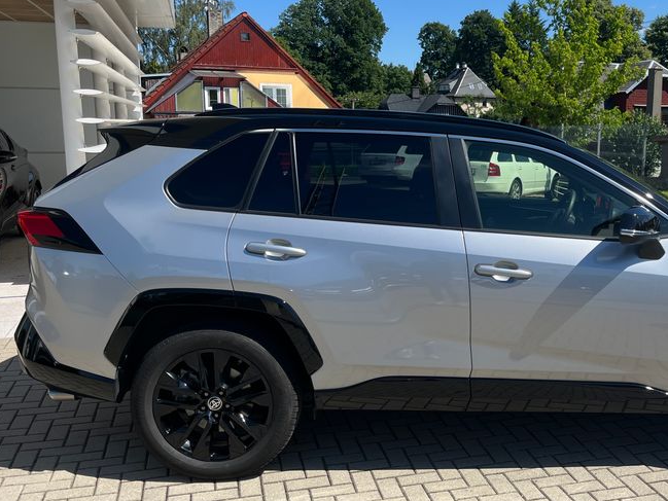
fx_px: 791
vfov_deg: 35.1
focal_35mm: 41
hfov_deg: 44.7
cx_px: 473
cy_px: 263
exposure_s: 1/2967
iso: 50
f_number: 1.6
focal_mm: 5.1
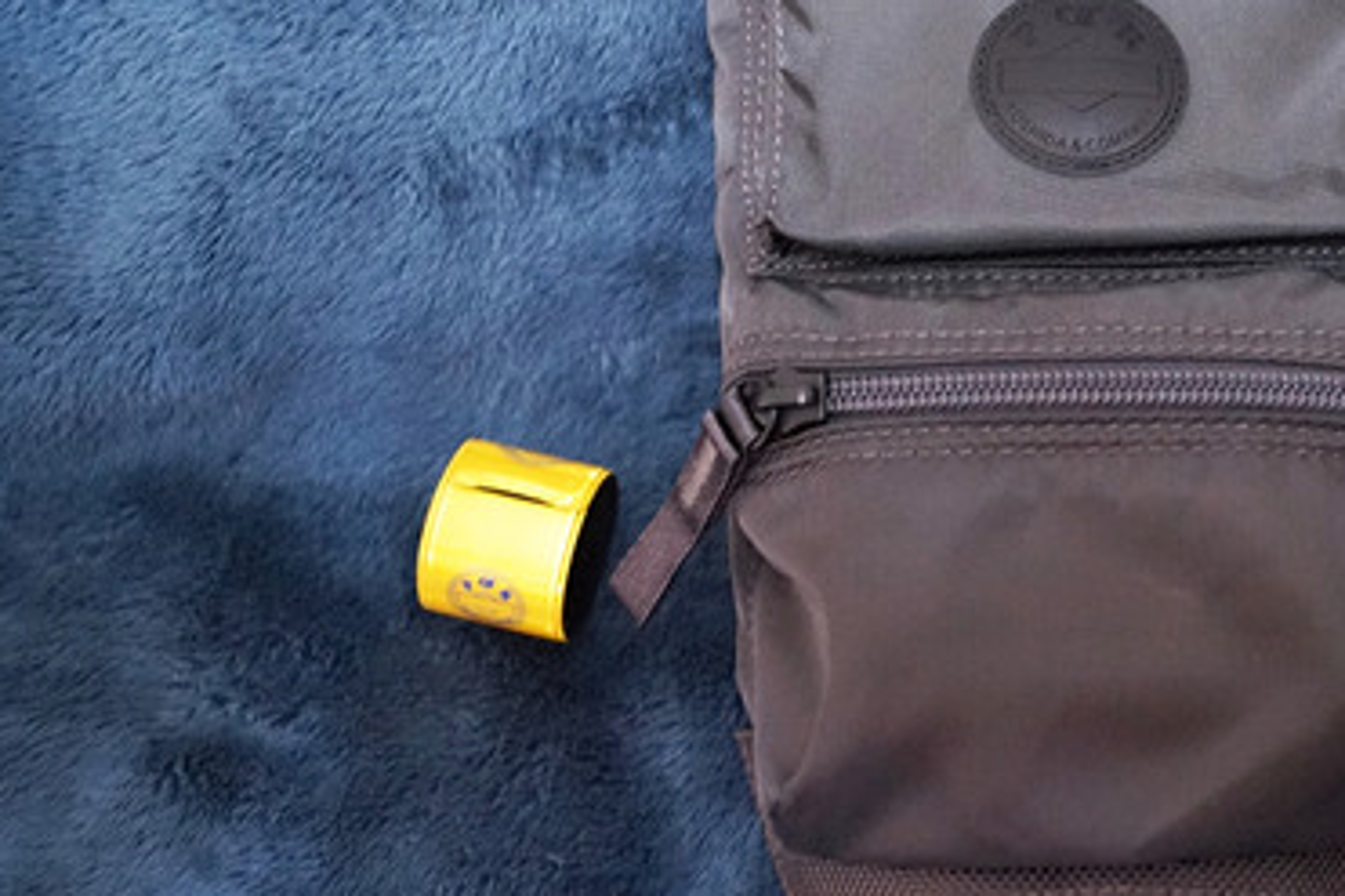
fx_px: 2539
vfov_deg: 19.7
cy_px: 138
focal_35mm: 68
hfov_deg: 29.0
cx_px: 1091
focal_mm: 35
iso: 6400
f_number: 5.6
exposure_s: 1/30
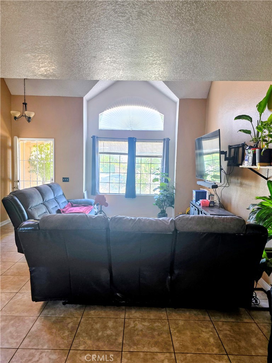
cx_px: 136
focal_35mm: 23
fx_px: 241
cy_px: 182
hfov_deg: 58.9
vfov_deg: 73.9
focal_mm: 6.3
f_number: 1.7
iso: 250
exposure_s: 1/120
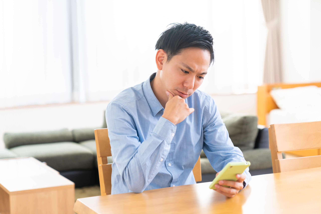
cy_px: 107
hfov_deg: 28.8
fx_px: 624
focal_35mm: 70
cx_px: 160
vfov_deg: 19.5
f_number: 2.8
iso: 160
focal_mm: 70
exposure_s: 1/200
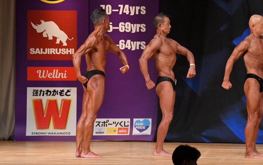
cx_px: 131
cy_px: 82
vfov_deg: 4.8
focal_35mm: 276
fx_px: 1979
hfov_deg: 7.6
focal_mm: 180
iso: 4500
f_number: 5.6
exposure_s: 1/400
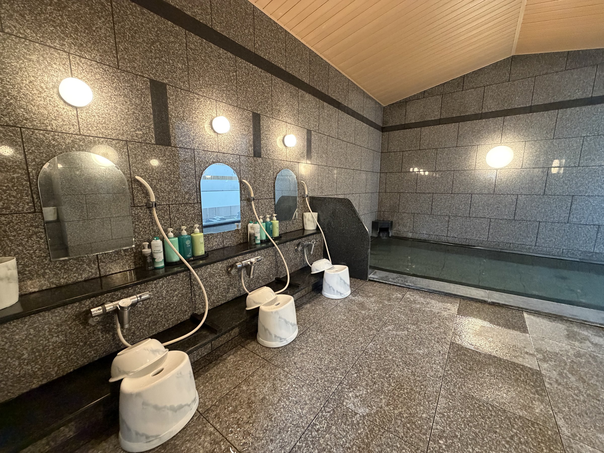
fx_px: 244
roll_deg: -0.2
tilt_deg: -10.2
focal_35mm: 14
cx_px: 302
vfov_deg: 85.7
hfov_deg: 102.1
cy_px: 226
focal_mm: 2.22
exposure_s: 1/50
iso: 500
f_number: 2.2
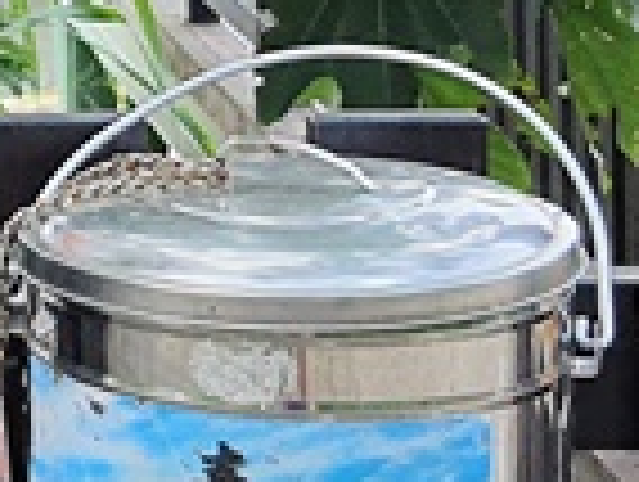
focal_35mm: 183
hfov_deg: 10.4
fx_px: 3384
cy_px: -302
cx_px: -378
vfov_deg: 7.9
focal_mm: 4.32
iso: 50
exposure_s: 1/437
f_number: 1.7
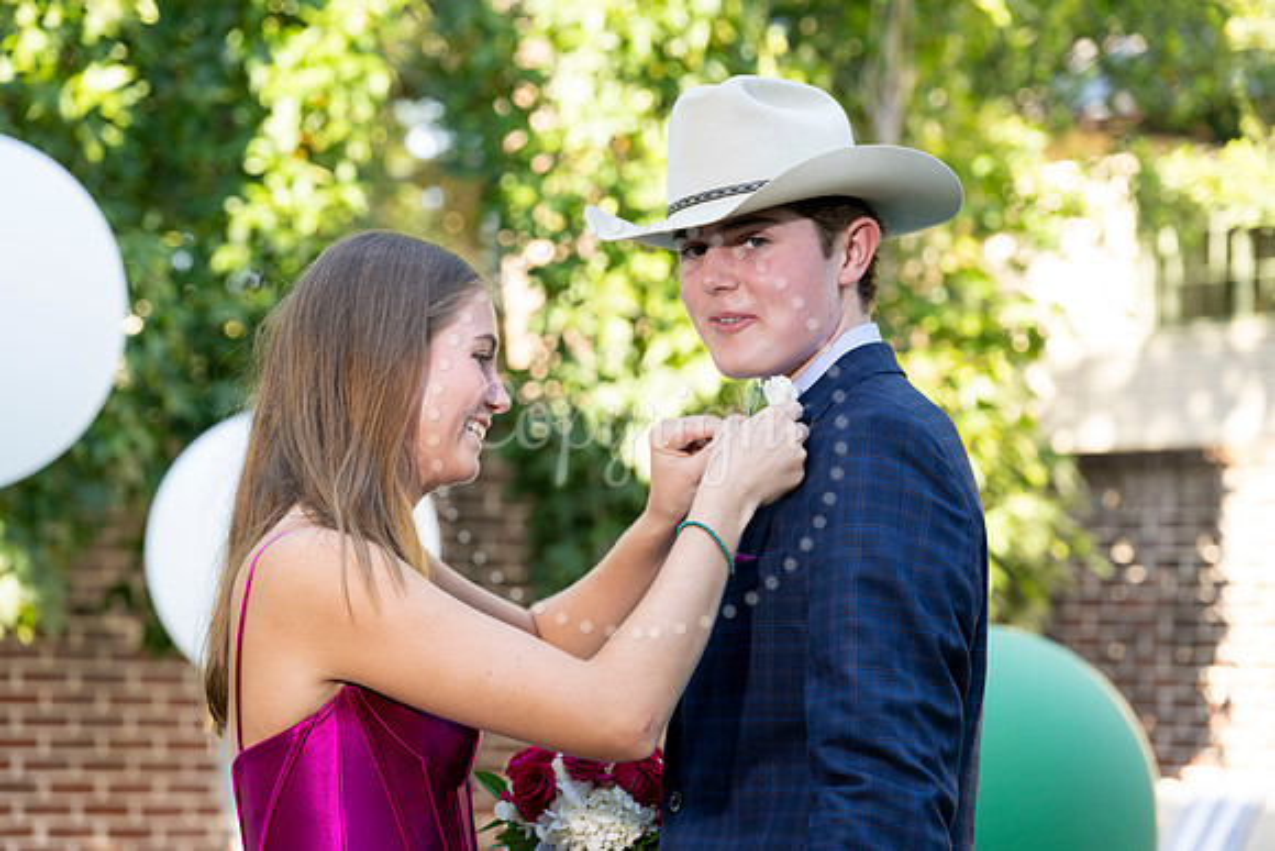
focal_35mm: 120
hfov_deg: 17.1
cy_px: 426
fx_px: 4251
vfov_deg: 11.4
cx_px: 638
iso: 400
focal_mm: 120
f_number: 5.6
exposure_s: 1/200
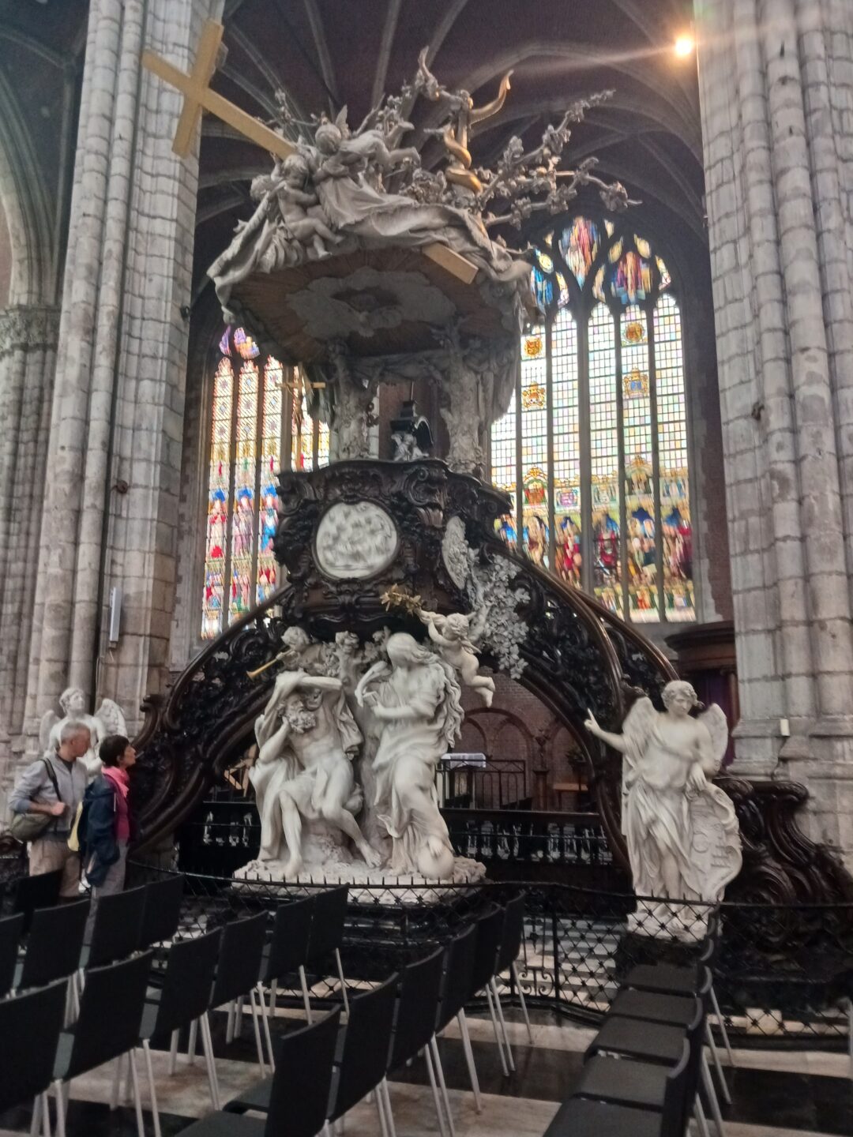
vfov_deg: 65.3
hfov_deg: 51.4
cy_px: 568
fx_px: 887
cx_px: 426
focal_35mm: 27
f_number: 1.8
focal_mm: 4
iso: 400
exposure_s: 1/25
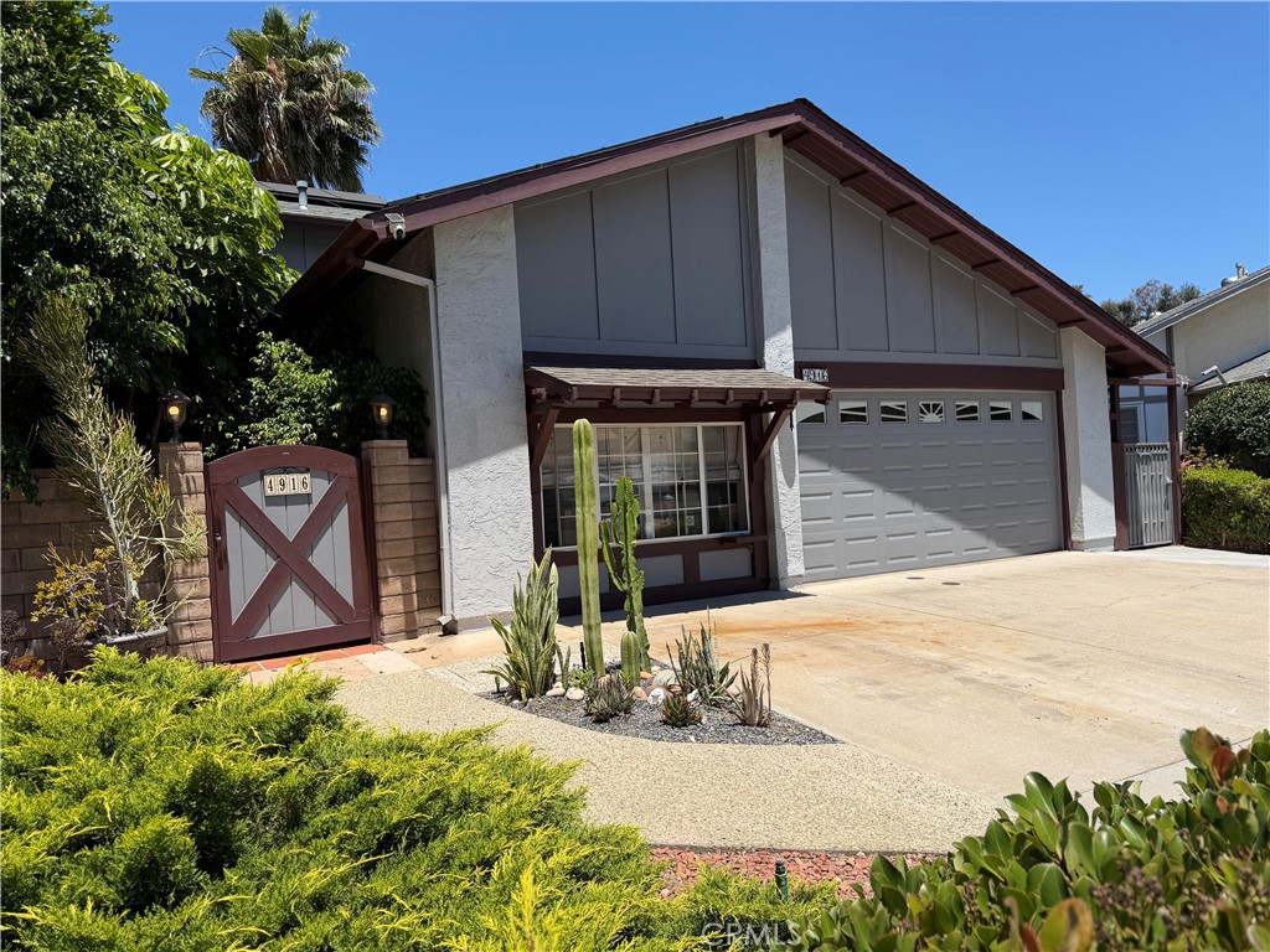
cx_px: 635
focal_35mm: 24
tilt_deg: -0.4
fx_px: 881
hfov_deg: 71.6
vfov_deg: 56.8
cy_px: 476
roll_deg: +3.5
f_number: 1.78
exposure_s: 1/4673
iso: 80
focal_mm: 6.76
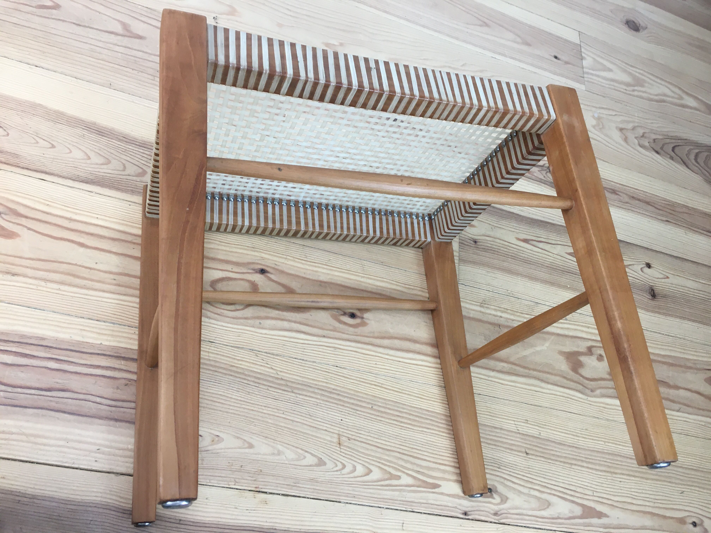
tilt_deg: -58.0
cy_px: 266
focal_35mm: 29
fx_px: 596
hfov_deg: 61.7
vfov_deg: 48.2
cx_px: 356
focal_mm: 4.15
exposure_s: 1/33
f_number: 2.2
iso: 40
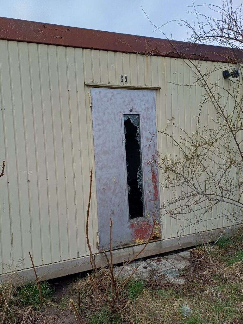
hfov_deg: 54.9
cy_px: 162
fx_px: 234
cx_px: 122
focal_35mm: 25
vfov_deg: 69.4
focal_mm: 4.65
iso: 50
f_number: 1.8
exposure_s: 1/1024
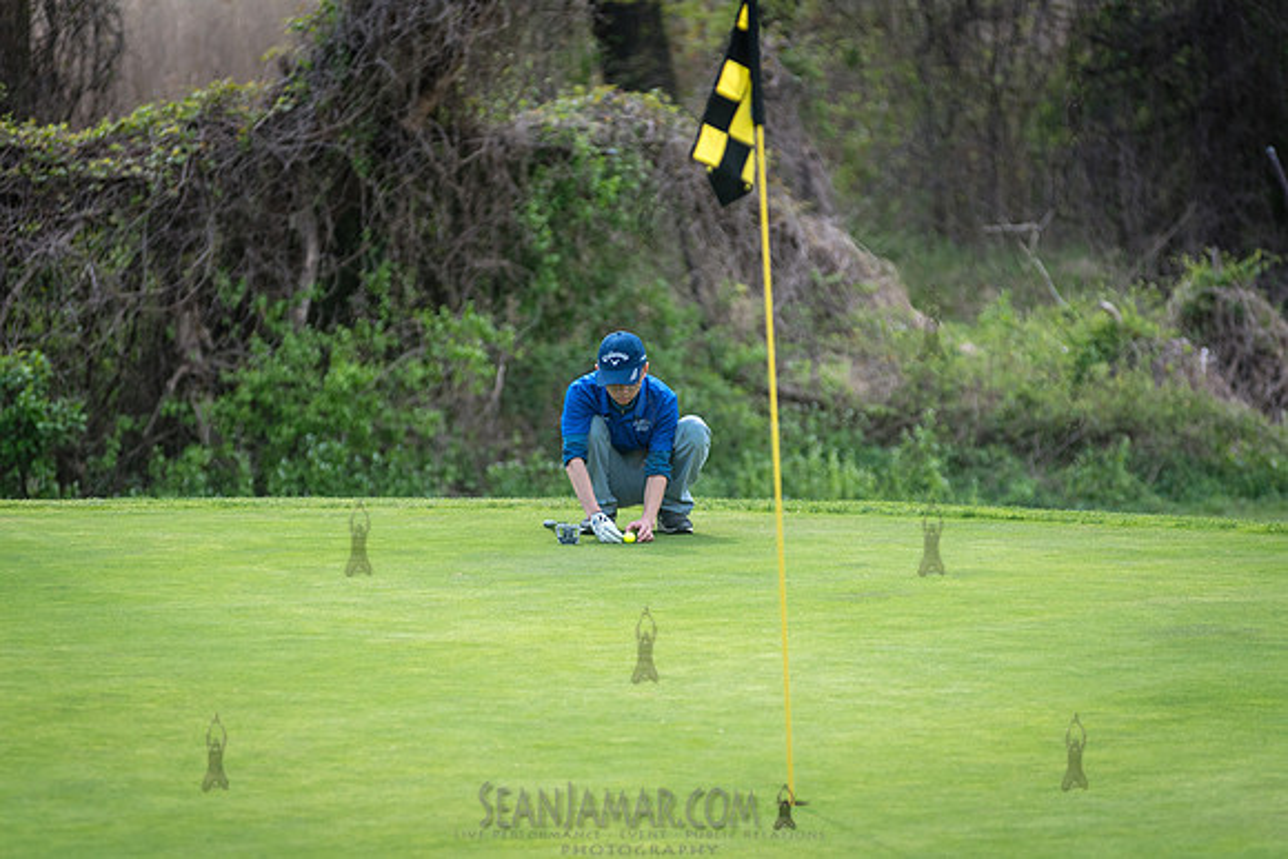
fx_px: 8096
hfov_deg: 9.1
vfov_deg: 6.1
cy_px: 461
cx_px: 639
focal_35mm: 226
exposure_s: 1/2500
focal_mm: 200
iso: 400
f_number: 3.5
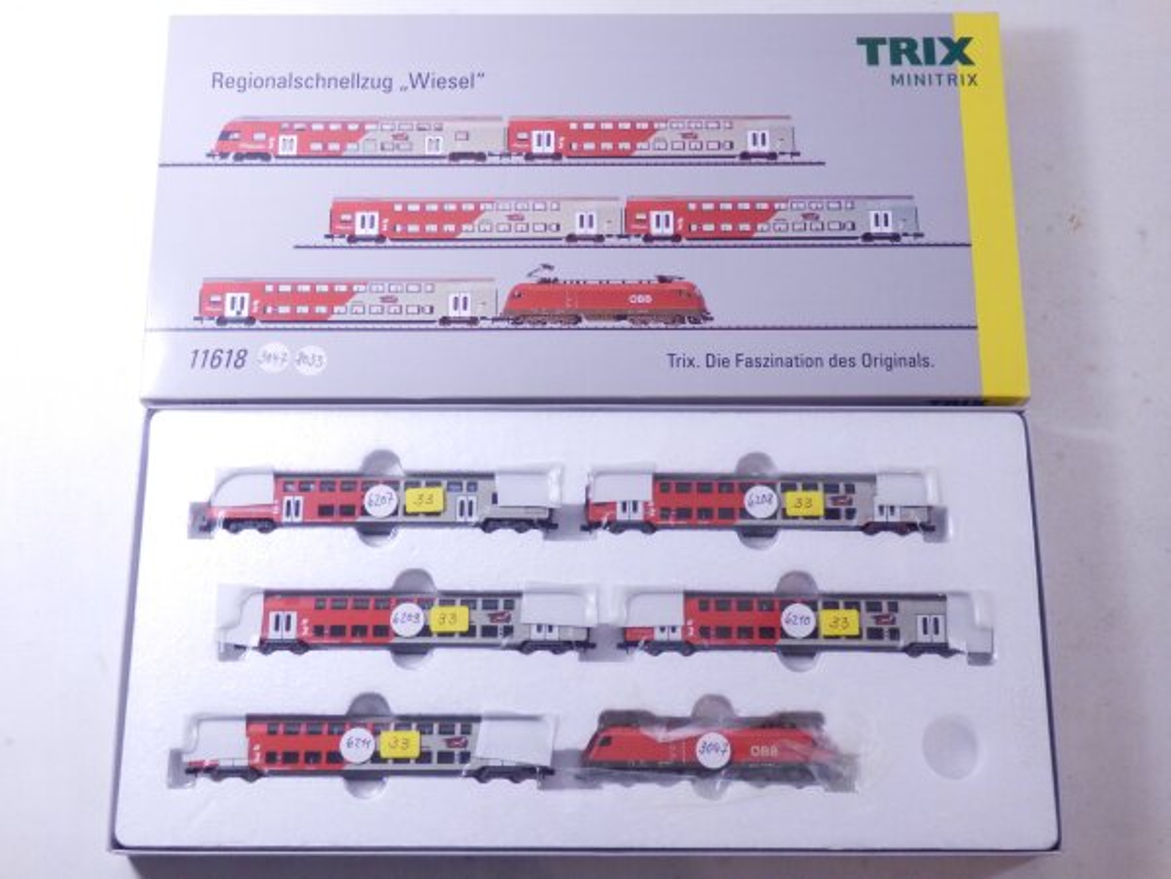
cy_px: 440
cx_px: 586
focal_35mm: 45
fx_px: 1522
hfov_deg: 42.1
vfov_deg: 32.2
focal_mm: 8
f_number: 3.8
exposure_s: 1/160
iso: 400
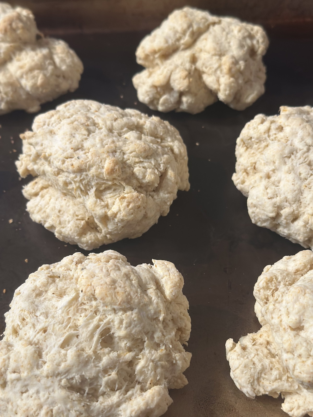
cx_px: 156
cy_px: 208
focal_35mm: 48
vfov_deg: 39.7
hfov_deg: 30.3
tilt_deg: -49.2
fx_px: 579
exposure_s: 1/60
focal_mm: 6.86
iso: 200
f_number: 1.78
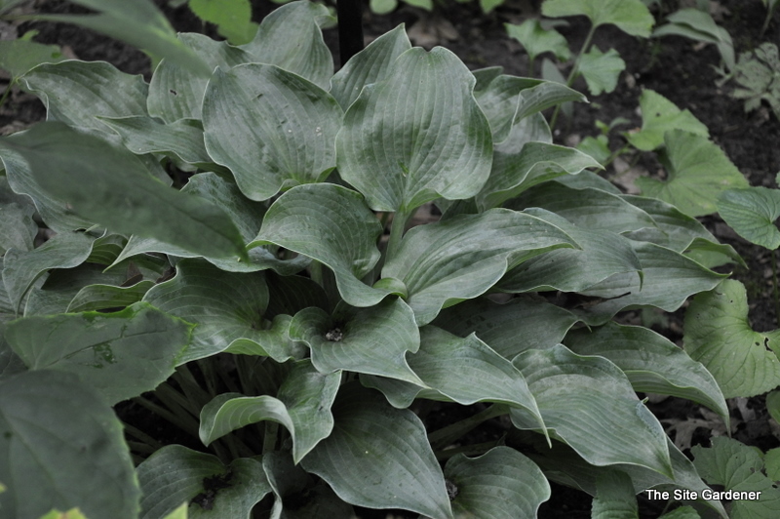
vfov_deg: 15.7
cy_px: 260
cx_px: 390
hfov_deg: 23.4
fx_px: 1883
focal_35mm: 87
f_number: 5
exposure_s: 1/125
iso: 900
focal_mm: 58
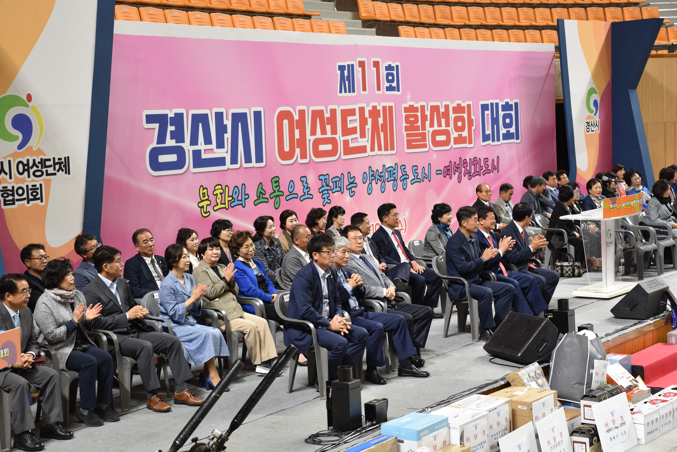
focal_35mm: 70
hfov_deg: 28.8
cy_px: 226
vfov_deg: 19.5
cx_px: 338
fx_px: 1317
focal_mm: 70
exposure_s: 1/60
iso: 450
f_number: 4
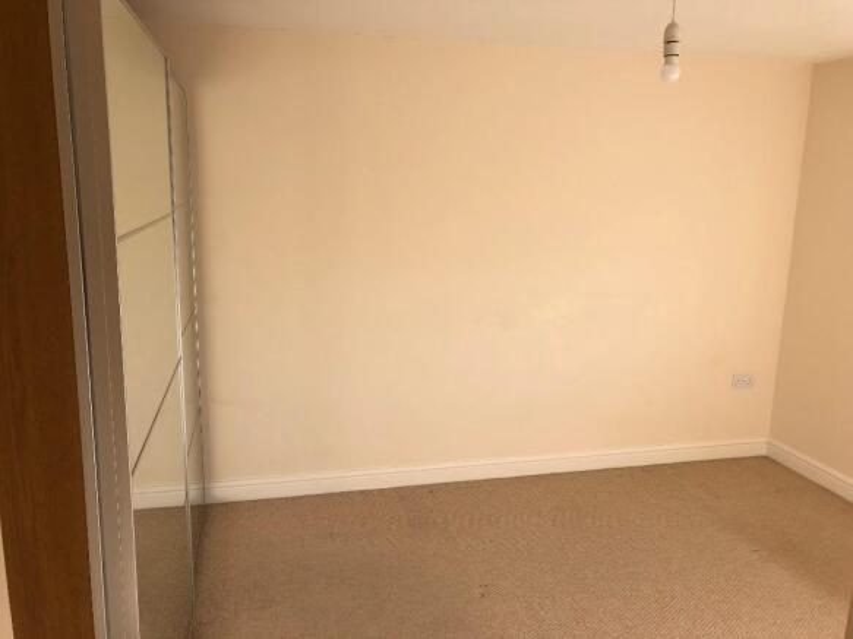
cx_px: 426
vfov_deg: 49.7
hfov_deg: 63.5
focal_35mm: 28
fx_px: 690
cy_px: 320
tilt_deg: -10.6
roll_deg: -0.2
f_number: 1.8
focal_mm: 3.99
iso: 20
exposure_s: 1/312
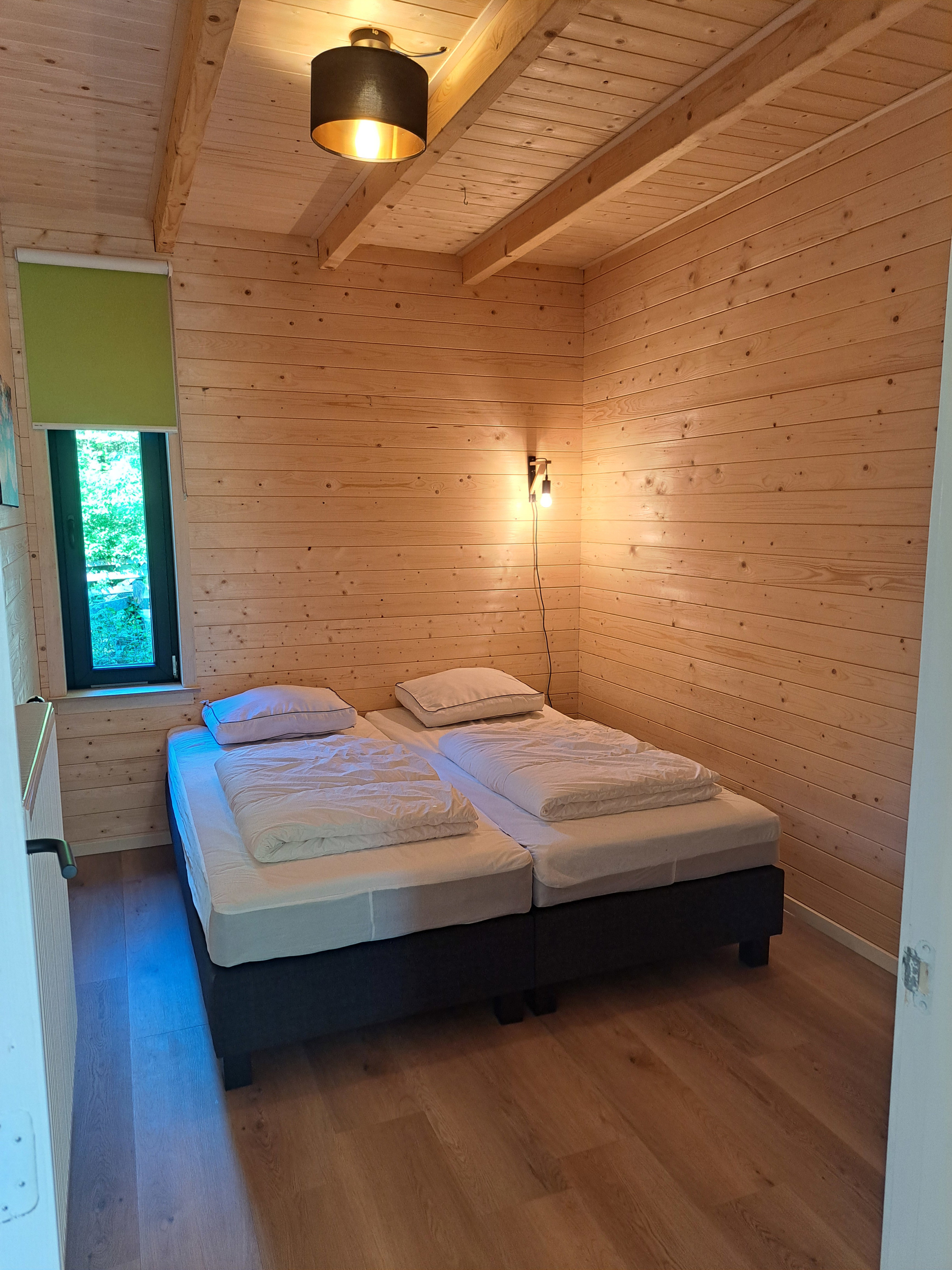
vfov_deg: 71.6
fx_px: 880
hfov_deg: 56.8
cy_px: 635
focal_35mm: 24
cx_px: 476
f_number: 1.8
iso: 125
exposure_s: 1/50
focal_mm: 5.23
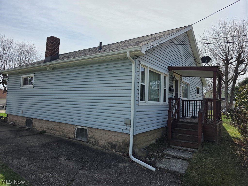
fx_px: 165
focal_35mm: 23
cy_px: 93
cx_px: 124
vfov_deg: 58.9
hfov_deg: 73.9
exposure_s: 1/7944
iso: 80
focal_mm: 6.3
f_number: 1.7
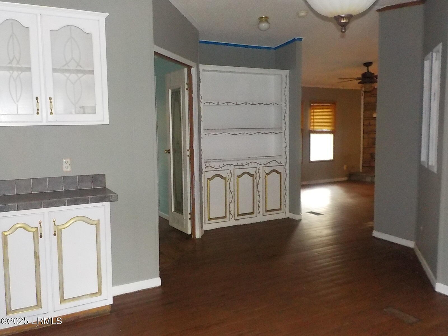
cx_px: 224
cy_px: 168
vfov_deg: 46.8
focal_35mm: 30
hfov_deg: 60.0
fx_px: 388
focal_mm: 4.1
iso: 800
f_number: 3.3
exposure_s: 1/8
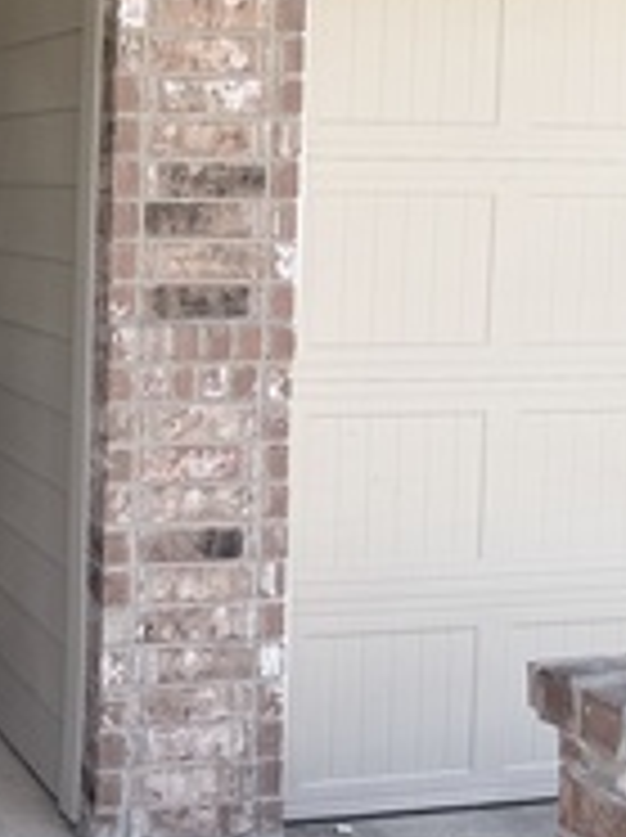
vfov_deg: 30.9
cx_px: -153
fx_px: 1498
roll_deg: -1.2
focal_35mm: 62
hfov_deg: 21.6
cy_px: 256
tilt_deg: -2.9
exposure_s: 1/1553
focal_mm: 6.76
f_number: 1.78
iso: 80
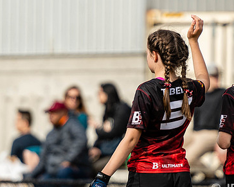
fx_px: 5456
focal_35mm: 788
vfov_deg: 2.0
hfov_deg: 2.5
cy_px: 113
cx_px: 187
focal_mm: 200
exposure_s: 1/2000
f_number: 2.8
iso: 200
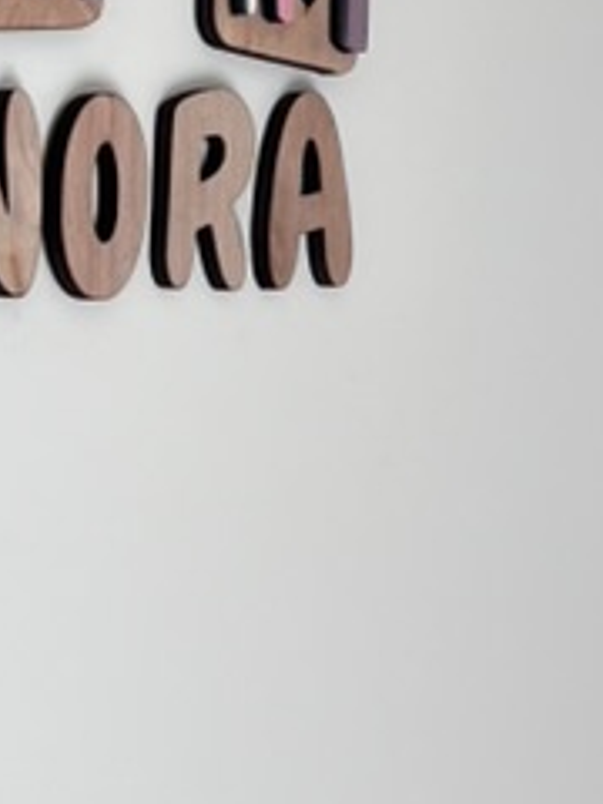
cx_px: 352
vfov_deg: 17.6
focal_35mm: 111
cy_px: 221
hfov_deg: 13.3
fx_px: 2578
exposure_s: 1/196
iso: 40
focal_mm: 5.7
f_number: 1.5
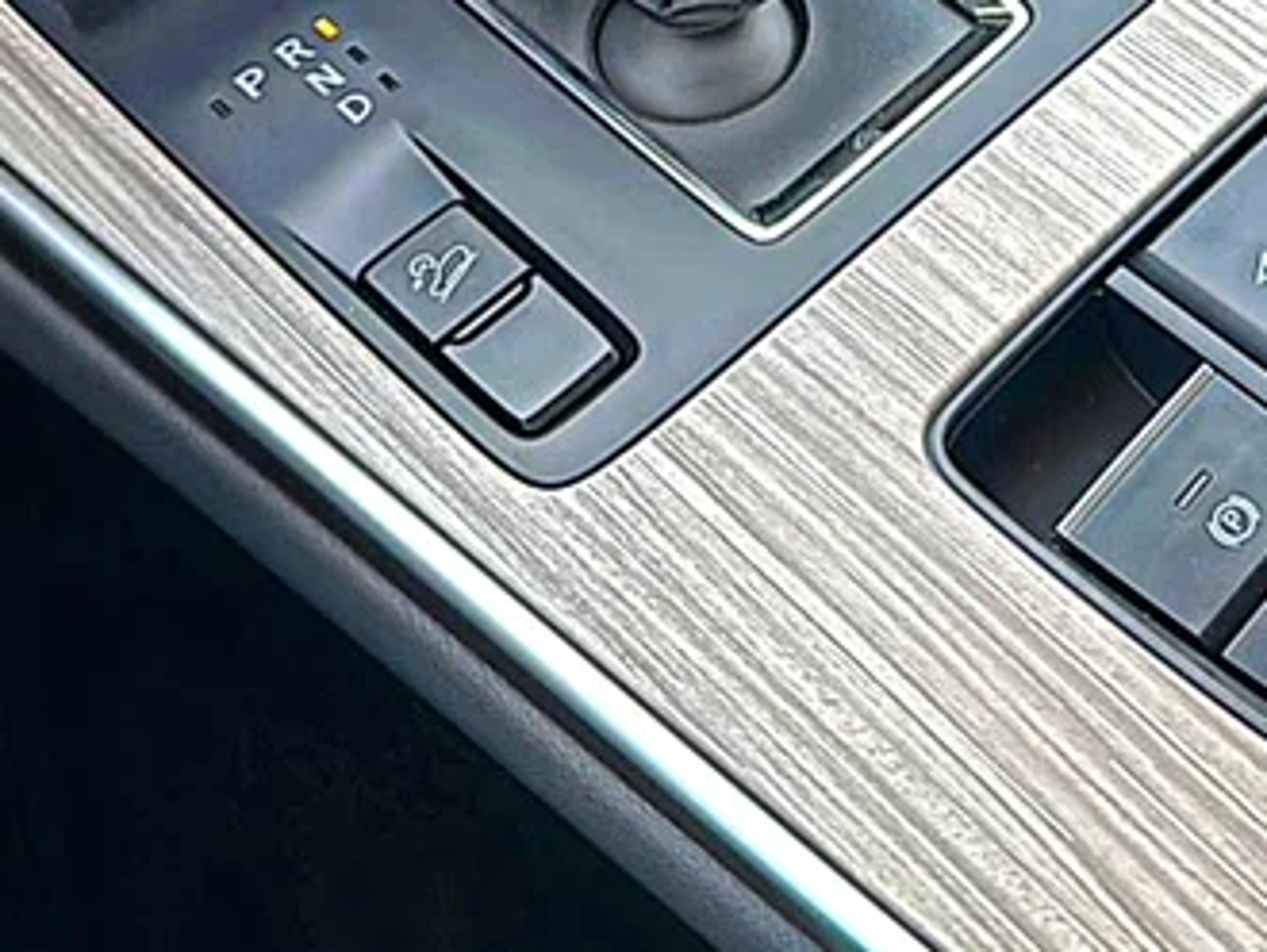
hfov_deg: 35.2
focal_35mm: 53
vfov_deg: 25.9
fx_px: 1941
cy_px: -40
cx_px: 971
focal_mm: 6.86
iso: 80
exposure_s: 1/358
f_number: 1.78
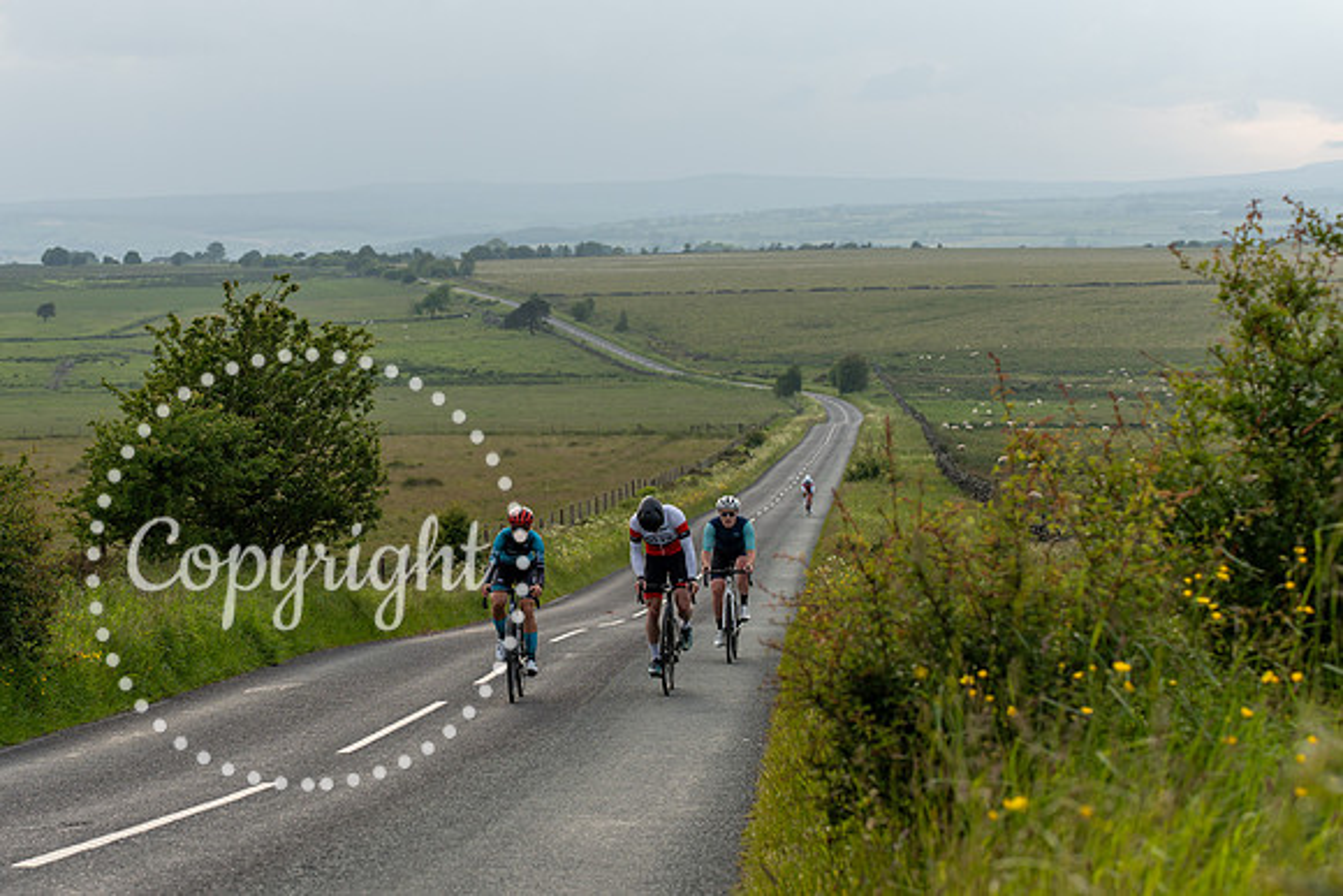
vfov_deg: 15.0
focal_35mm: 91
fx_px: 3399
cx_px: 617
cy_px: 455
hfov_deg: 22.3
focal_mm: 75
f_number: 5.6
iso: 200
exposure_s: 1/500
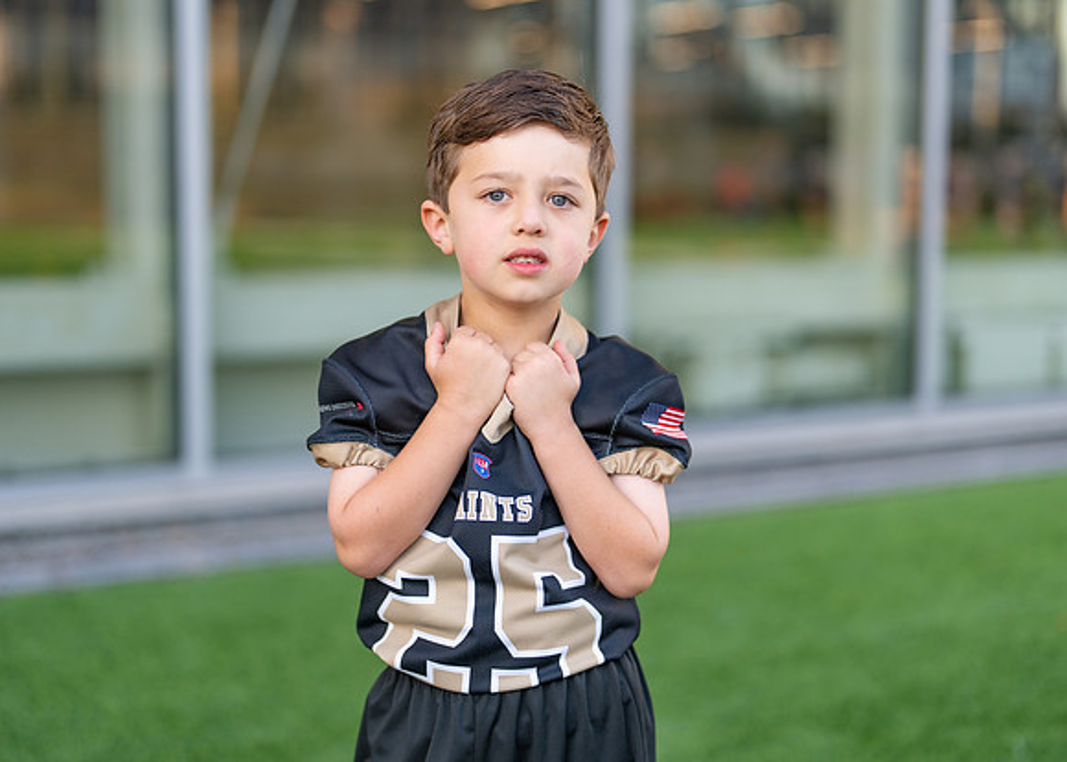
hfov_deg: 33.6
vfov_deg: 24.3
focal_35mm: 58
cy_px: 380
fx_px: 1767
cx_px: 529
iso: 200
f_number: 1.2
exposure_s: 1/1000
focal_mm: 50
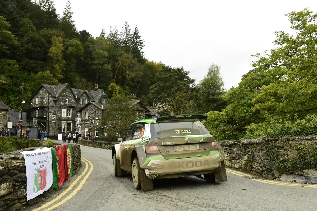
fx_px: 308
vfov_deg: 37.9
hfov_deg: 54.4
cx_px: 158
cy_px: 106
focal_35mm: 35
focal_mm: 35
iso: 2500
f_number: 8
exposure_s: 1/320
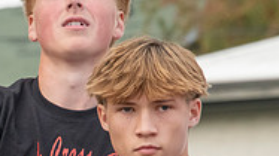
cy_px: 145
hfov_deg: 2.7
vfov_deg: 1.5
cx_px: -109
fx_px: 5997
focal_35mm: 811
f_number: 11
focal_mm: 250
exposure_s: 1/320
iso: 3200
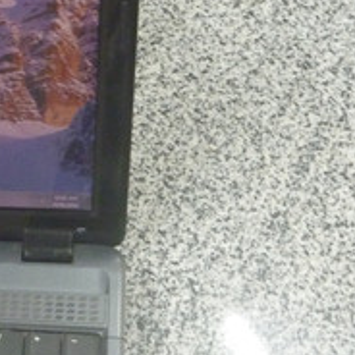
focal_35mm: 86
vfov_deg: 20.0
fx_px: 998
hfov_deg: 18.8
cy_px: 272
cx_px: -98
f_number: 3.3
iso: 400
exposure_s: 1/15
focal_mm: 4.9
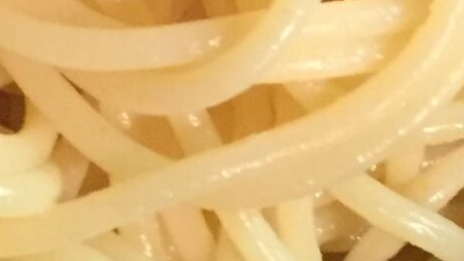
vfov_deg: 6.5
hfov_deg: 12.4
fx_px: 2128
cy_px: -493
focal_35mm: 173
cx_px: 385
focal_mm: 4.15
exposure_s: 1/33
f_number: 2.2
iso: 250
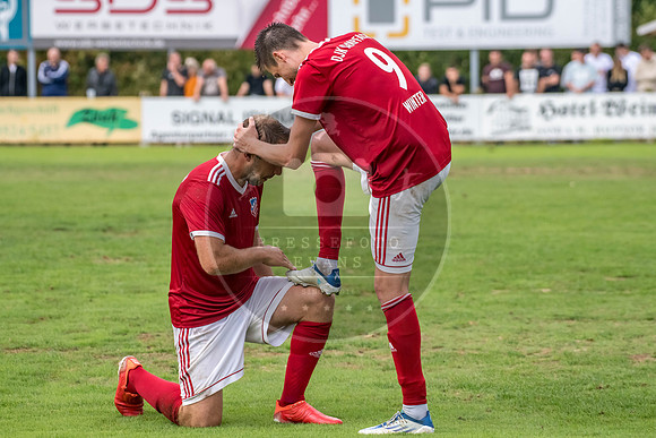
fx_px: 4046
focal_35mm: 222
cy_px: 206
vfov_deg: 6.2
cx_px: 347
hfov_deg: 9.3
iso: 1600
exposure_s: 1/1600
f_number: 5.6
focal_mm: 210
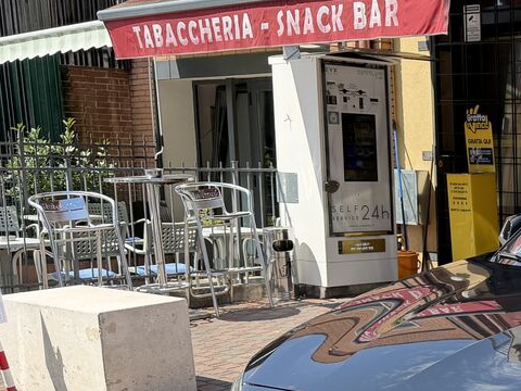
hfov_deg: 23.6
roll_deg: -1.3
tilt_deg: -8.9
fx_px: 1084
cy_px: 344
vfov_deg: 20.1
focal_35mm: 72
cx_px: 690
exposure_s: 1/1689
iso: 100
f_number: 1.78
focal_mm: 6.76
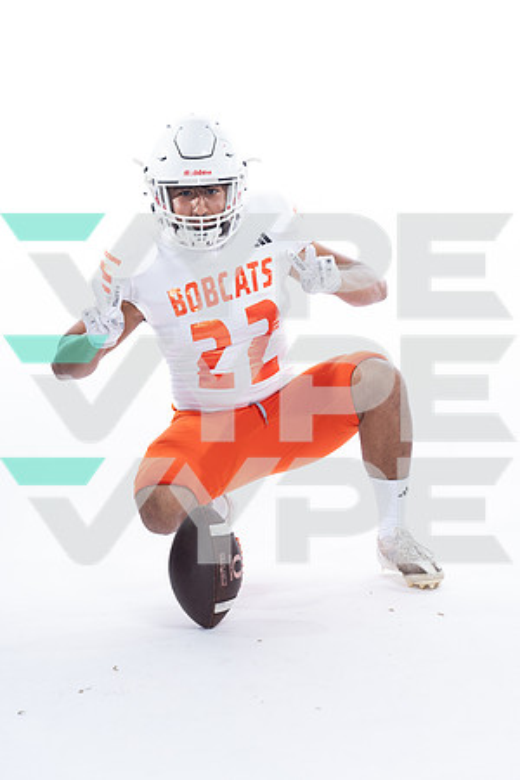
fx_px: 1473
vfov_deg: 29.7
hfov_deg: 20.0
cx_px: 260
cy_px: 390
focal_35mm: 68
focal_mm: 68
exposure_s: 1/250
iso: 400
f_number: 5.6
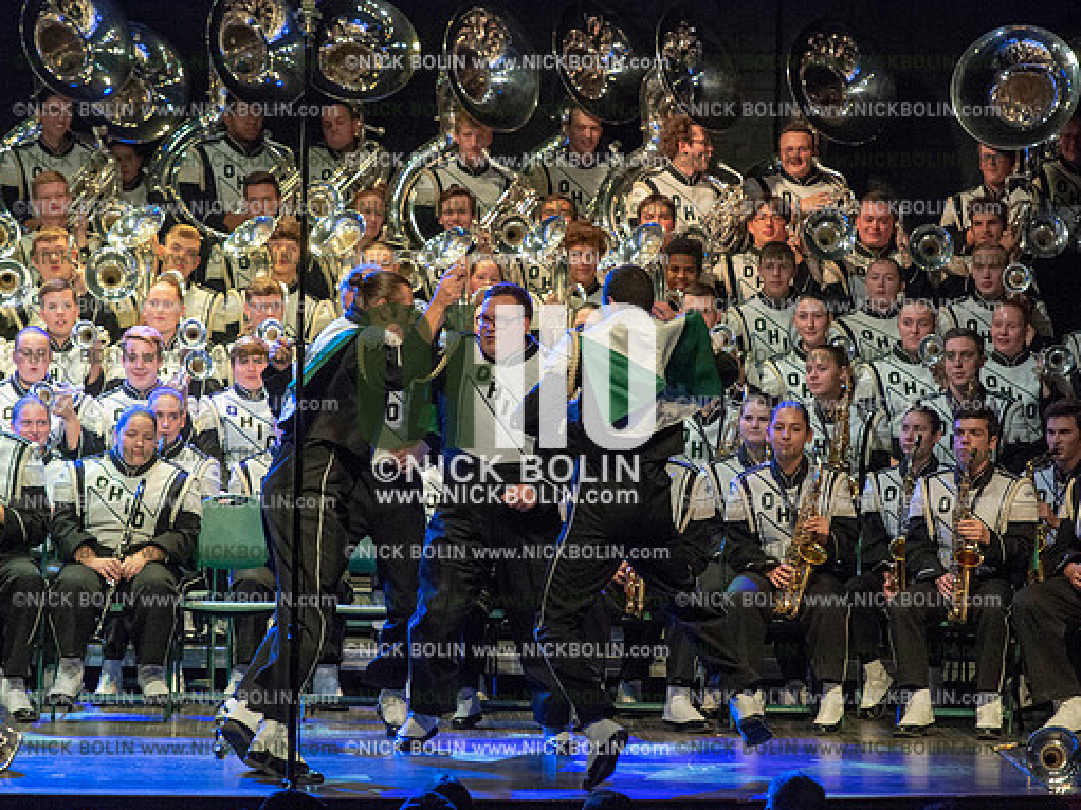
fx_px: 7150
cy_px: 404
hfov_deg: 8.6
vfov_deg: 6.5
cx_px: 506
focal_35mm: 229
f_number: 5.6
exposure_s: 1/400
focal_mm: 210
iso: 8000
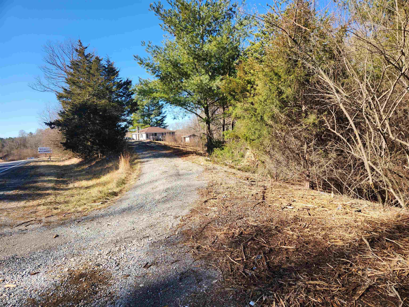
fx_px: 272
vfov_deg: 58.9
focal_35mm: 23
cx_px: 204
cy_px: 154
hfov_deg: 73.9
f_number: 1.8
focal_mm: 5.4
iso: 20
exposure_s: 1/569
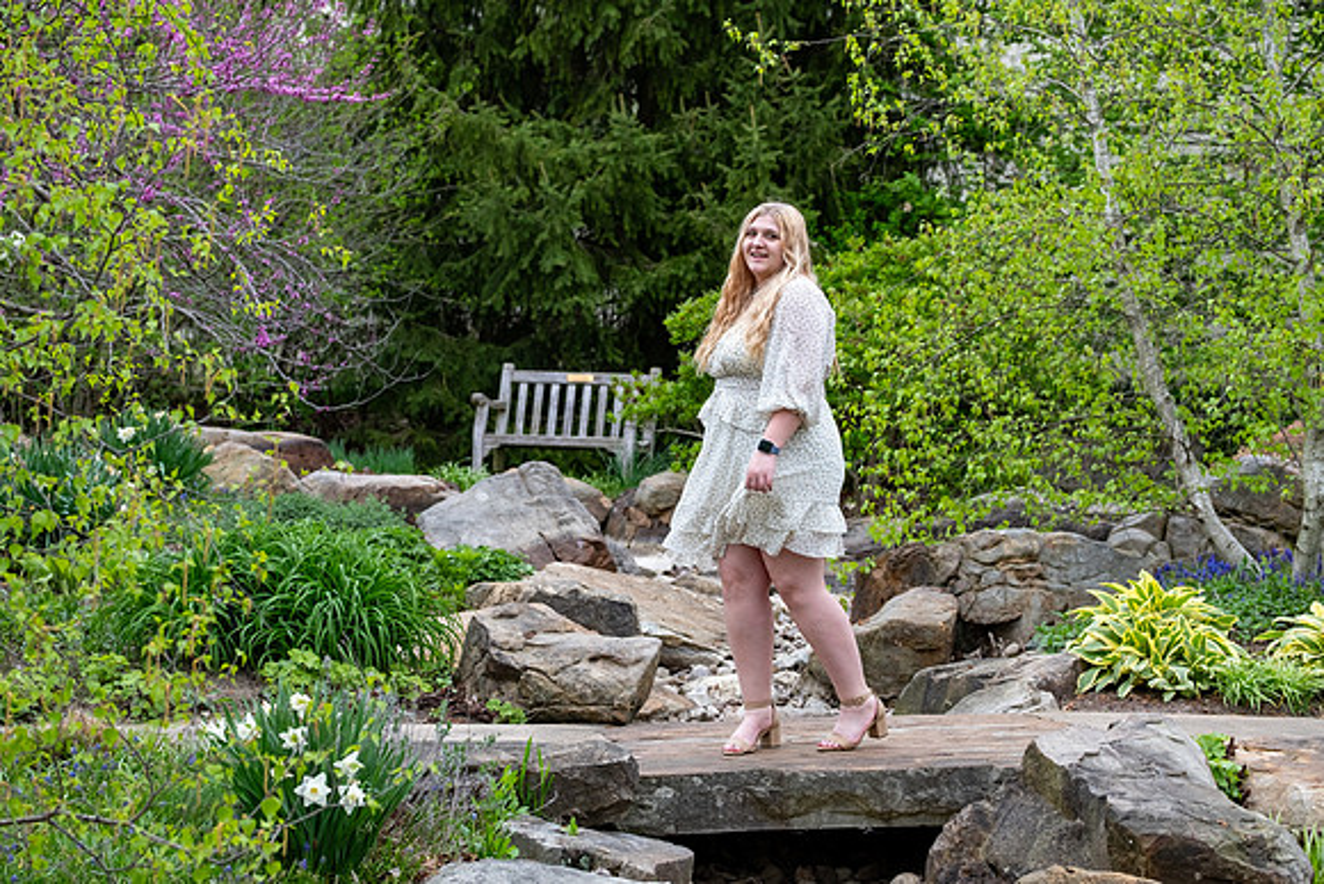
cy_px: 442
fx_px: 3237
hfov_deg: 23.1
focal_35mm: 88
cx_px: 662
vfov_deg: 15.5
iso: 250
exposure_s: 1/400
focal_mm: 58.7
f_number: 4
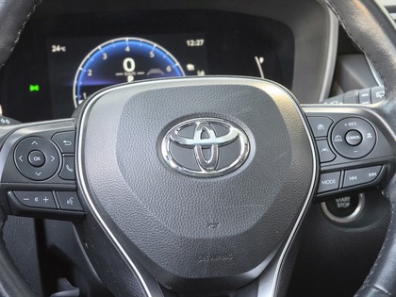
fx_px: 1316
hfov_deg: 17.1
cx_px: 198
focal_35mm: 115
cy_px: 148
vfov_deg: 12.9
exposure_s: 1/40.1
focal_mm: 18.6
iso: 320
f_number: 2.9
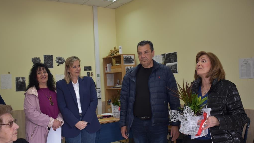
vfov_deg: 32.4
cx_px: 127
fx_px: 246
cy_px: 79
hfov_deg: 54.6
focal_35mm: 37
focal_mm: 23
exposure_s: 1/40
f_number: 3.8
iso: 200
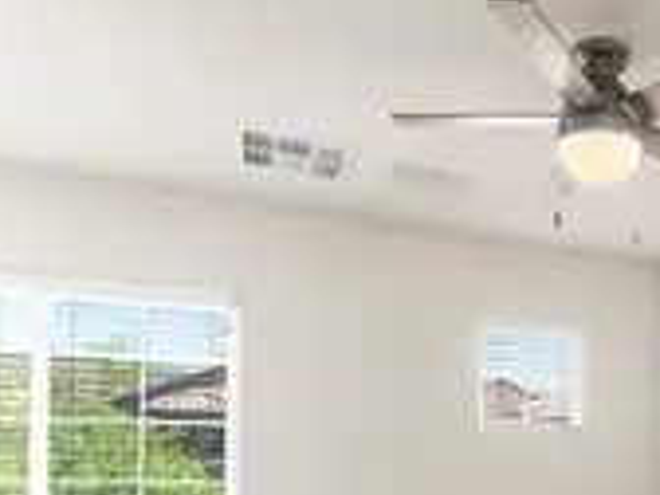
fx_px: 744
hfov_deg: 42.1
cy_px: 454
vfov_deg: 34.6
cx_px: 644
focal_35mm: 39
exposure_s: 1/25
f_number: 8
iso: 400
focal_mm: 17
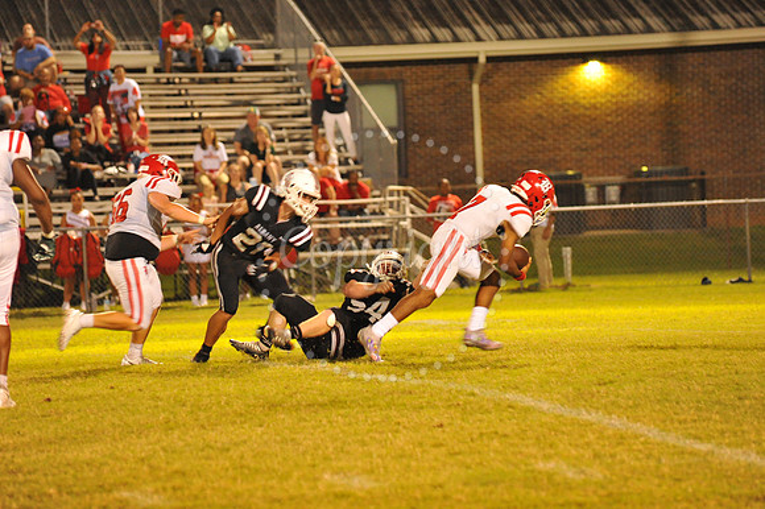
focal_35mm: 200
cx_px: 382
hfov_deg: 10.3
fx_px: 4247
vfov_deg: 6.9
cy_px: 254
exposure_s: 1/160
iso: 5000
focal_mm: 200
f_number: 5
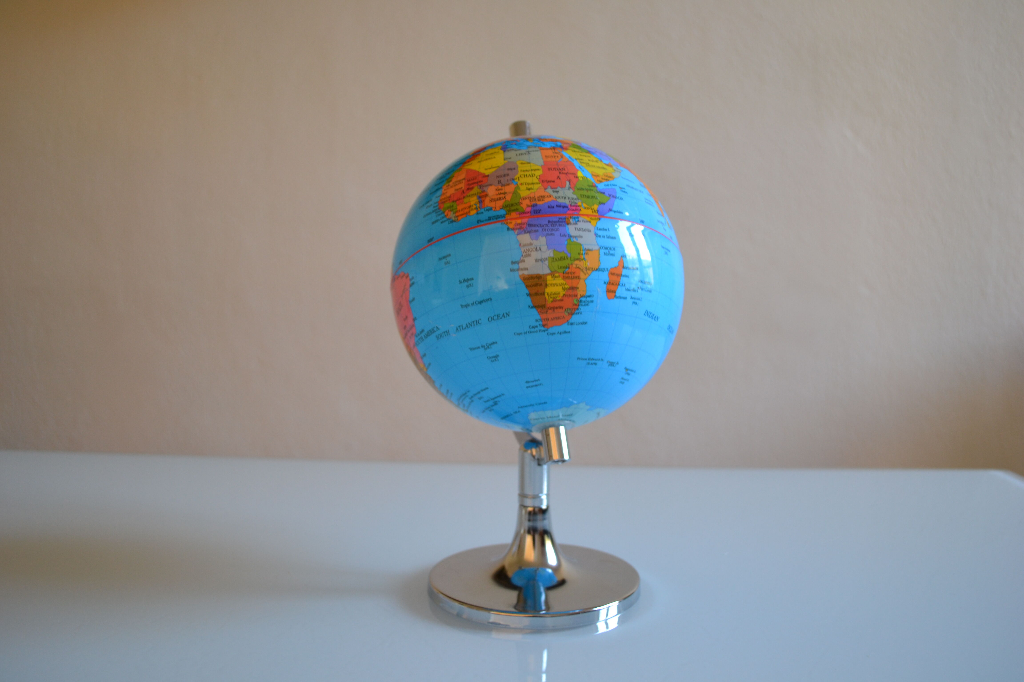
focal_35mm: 30
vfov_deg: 43.6
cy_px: 341
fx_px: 853
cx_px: 512
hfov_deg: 61.9
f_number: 3.8
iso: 400
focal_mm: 20
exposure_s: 1/60
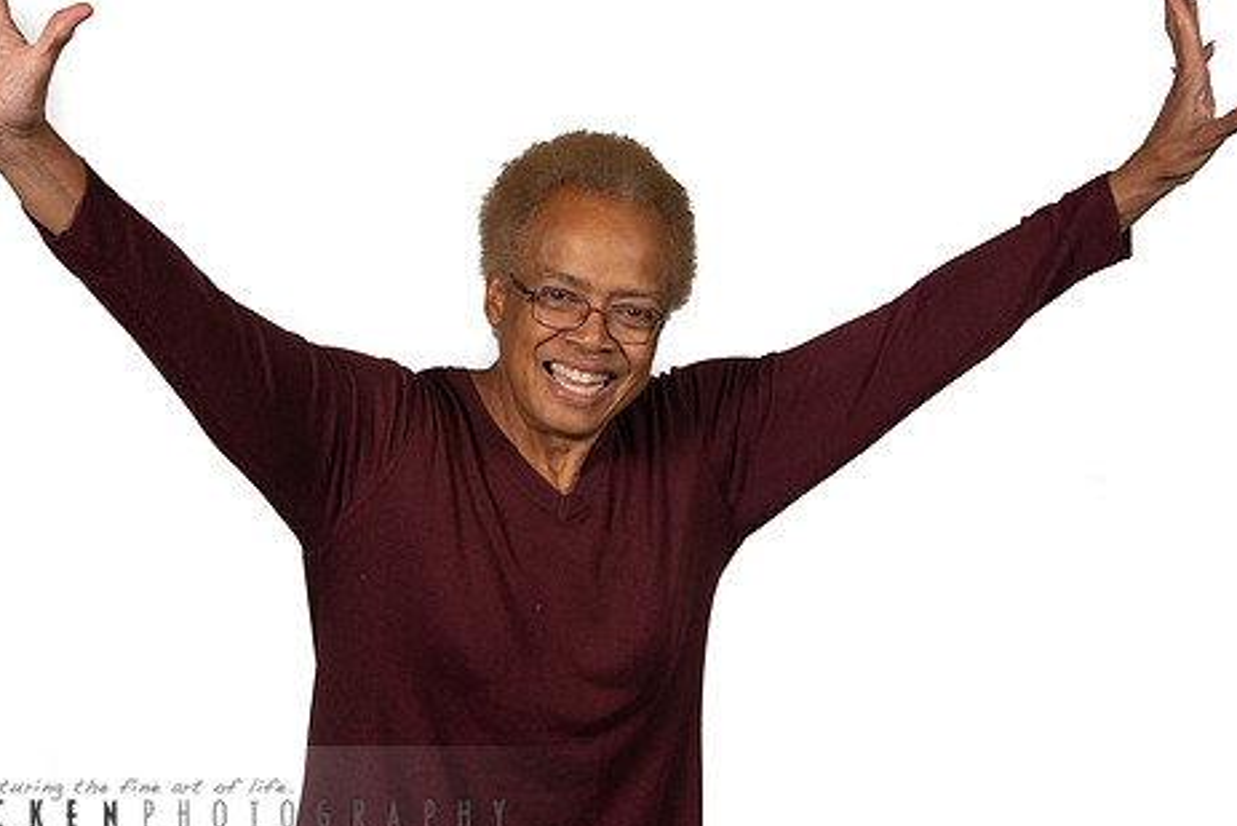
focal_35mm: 72
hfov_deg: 28.1
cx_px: 565
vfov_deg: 18.9
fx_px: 2475
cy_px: 350
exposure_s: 1/80
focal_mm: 55
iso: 800
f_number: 8
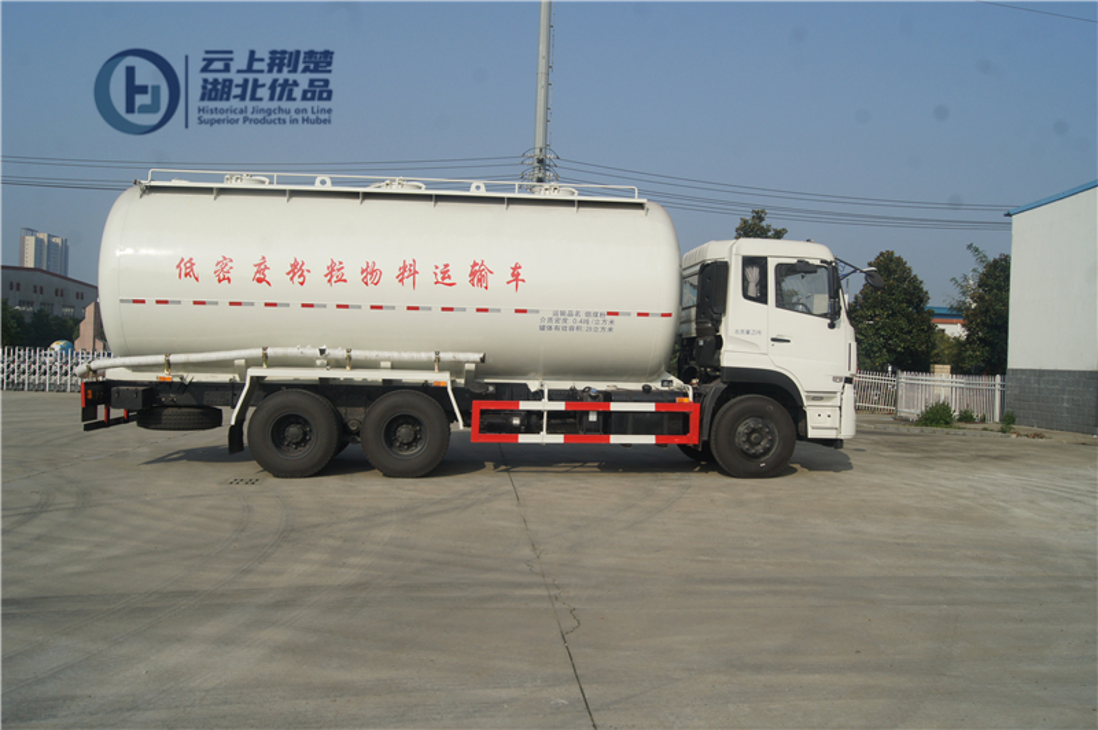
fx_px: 914
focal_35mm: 30
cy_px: 365
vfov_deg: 43.5
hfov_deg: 62.0
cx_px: 549
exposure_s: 1/500
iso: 200
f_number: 10
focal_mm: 20
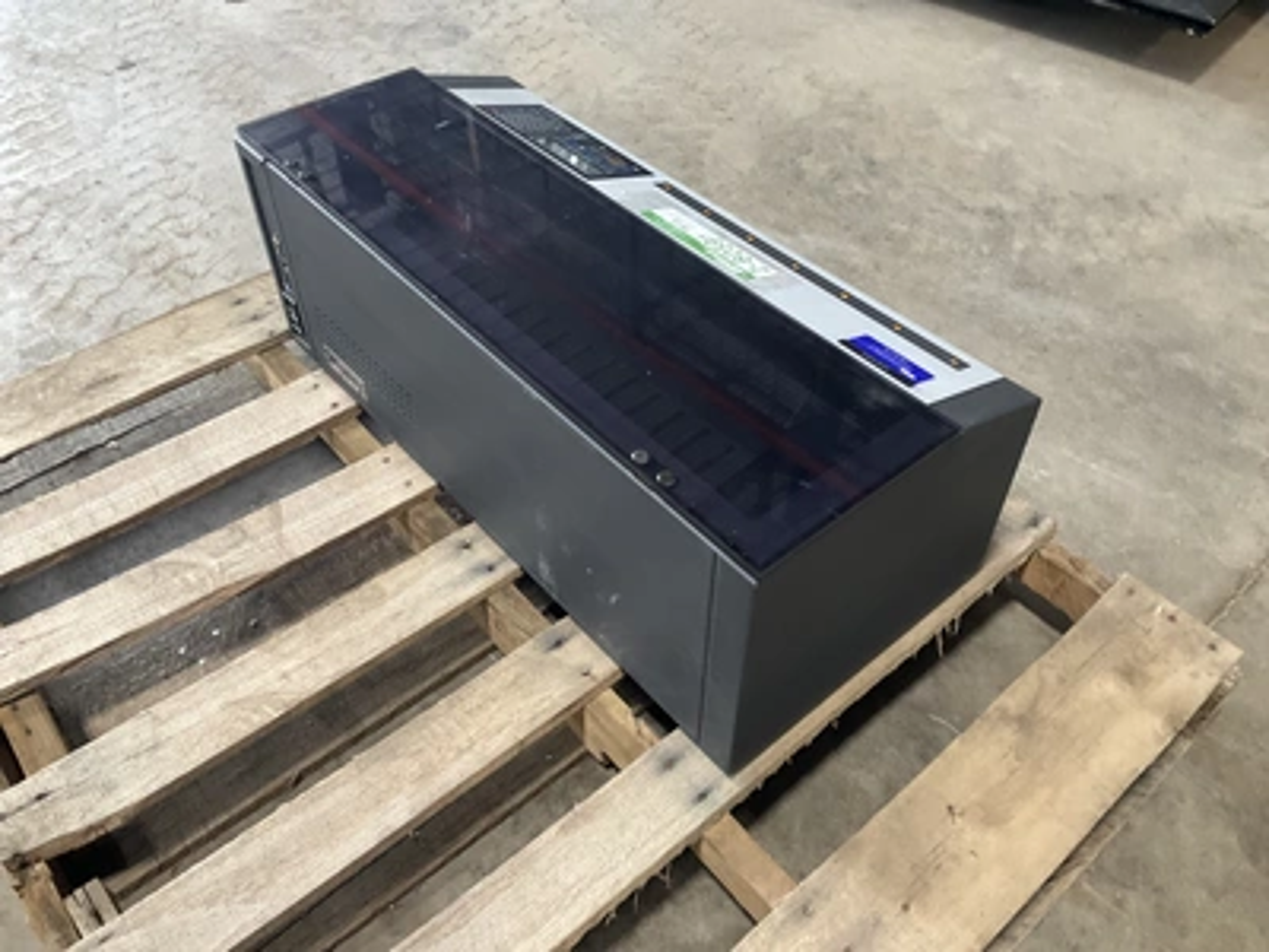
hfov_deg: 61.7
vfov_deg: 48.2
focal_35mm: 29
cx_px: 634
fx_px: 1063
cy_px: 476
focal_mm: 3
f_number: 1.8
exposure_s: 1/60
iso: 125
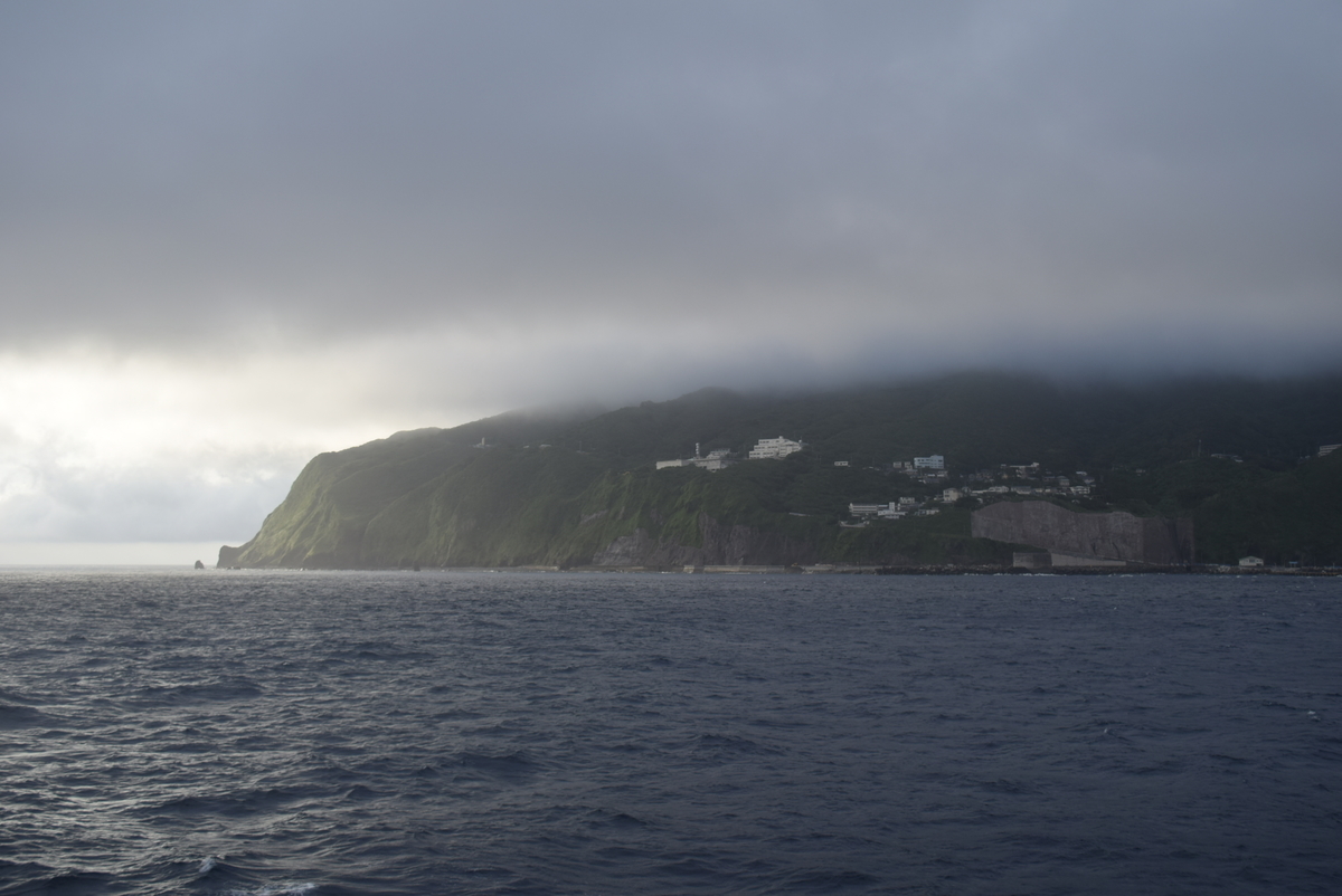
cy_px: 448
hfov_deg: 49.5
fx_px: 1455
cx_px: 671
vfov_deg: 34.3
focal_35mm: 39
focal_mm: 26
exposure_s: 1/400
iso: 100
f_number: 6.3
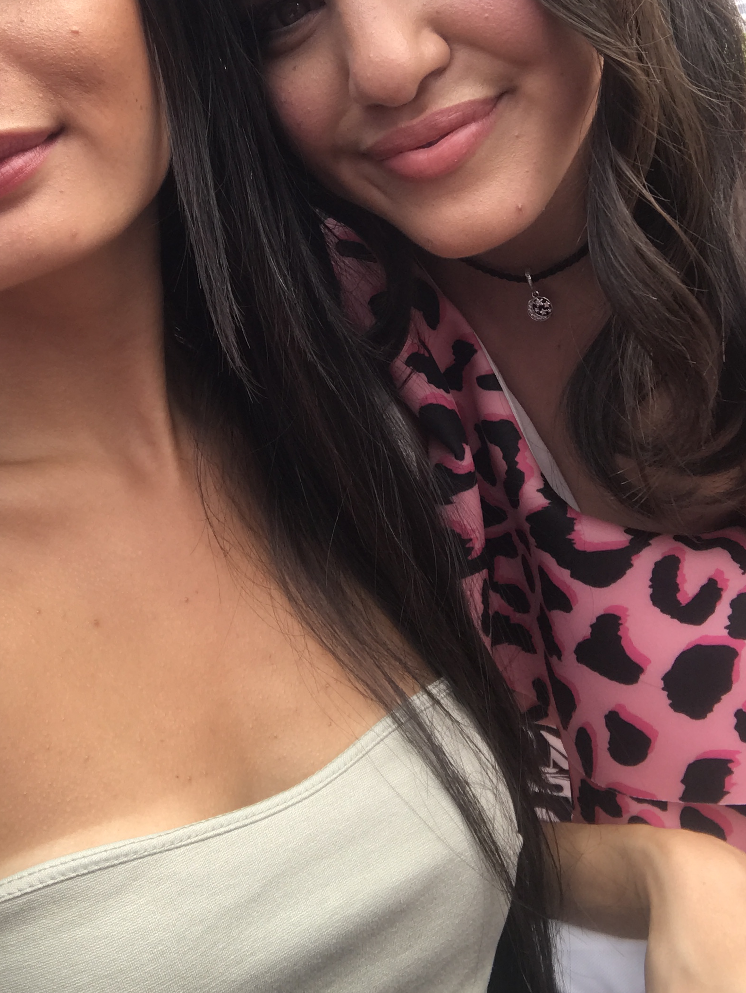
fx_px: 1349
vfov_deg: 39.9
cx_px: 292
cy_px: 323
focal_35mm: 47
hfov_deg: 30.8
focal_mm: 2.87
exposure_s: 1/401
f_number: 2.2
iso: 25
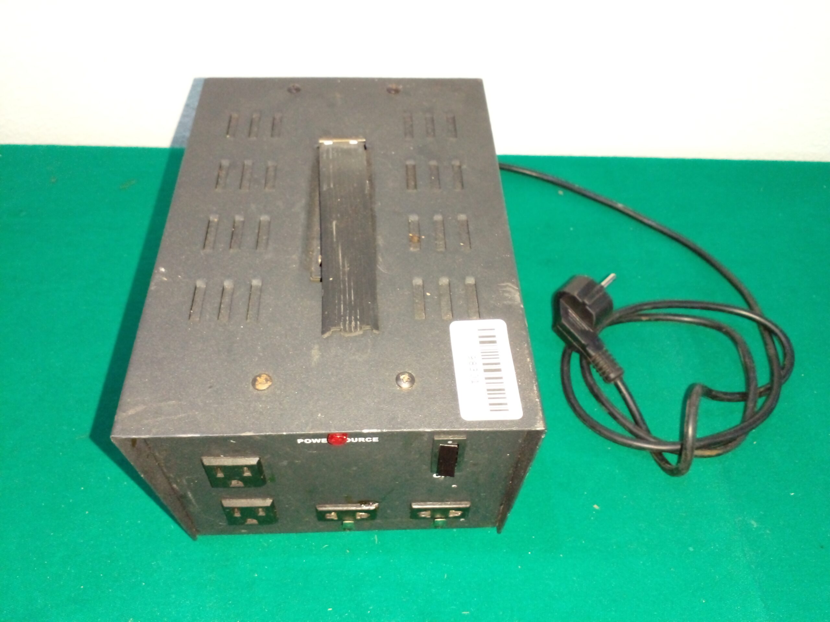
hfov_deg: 65.3
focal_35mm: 27
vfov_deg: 51.4
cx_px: 415
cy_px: 311
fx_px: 647
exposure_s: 1/25
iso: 250
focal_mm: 3.6
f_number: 1.9
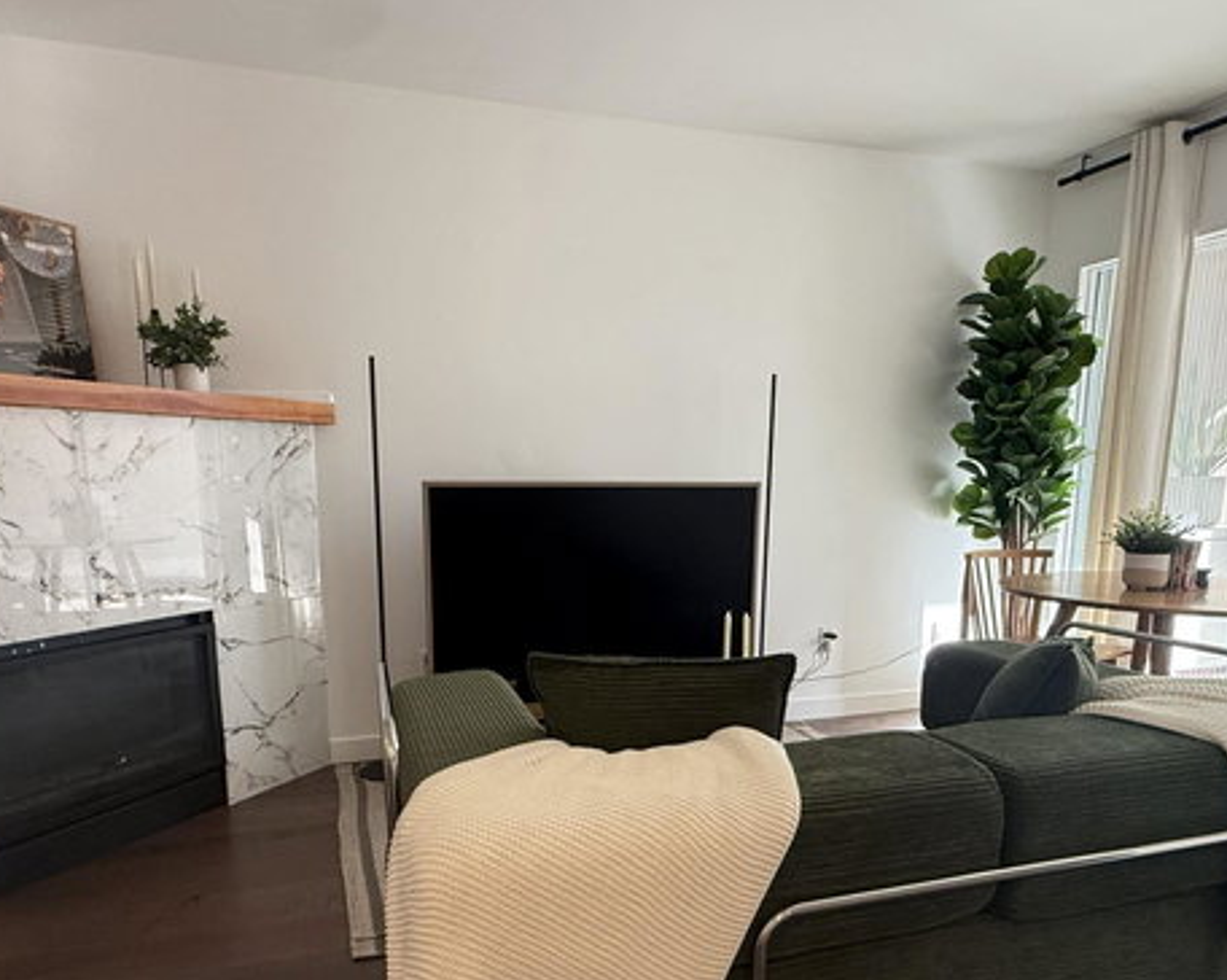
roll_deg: +0.1
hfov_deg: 70.3
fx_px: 871
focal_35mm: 24
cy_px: 633
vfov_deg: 57.7
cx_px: 608
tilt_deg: -10.7
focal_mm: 2.22
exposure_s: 1/120
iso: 250
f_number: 2.2
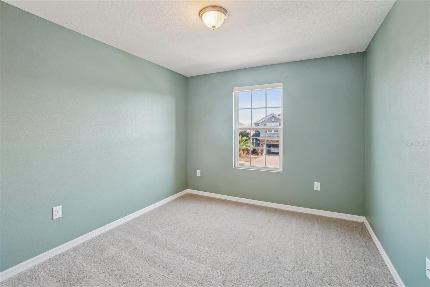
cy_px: 144
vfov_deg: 77.3
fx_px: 179
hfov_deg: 100.4
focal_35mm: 15
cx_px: 215
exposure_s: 1/8
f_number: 8
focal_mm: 10
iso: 400
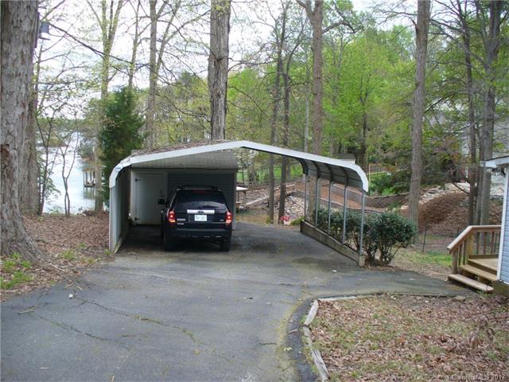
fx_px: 544
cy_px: 191
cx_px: 254
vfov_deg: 38.7
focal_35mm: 37
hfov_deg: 50.1
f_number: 2.8
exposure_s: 1/250
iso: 80
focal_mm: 6.1
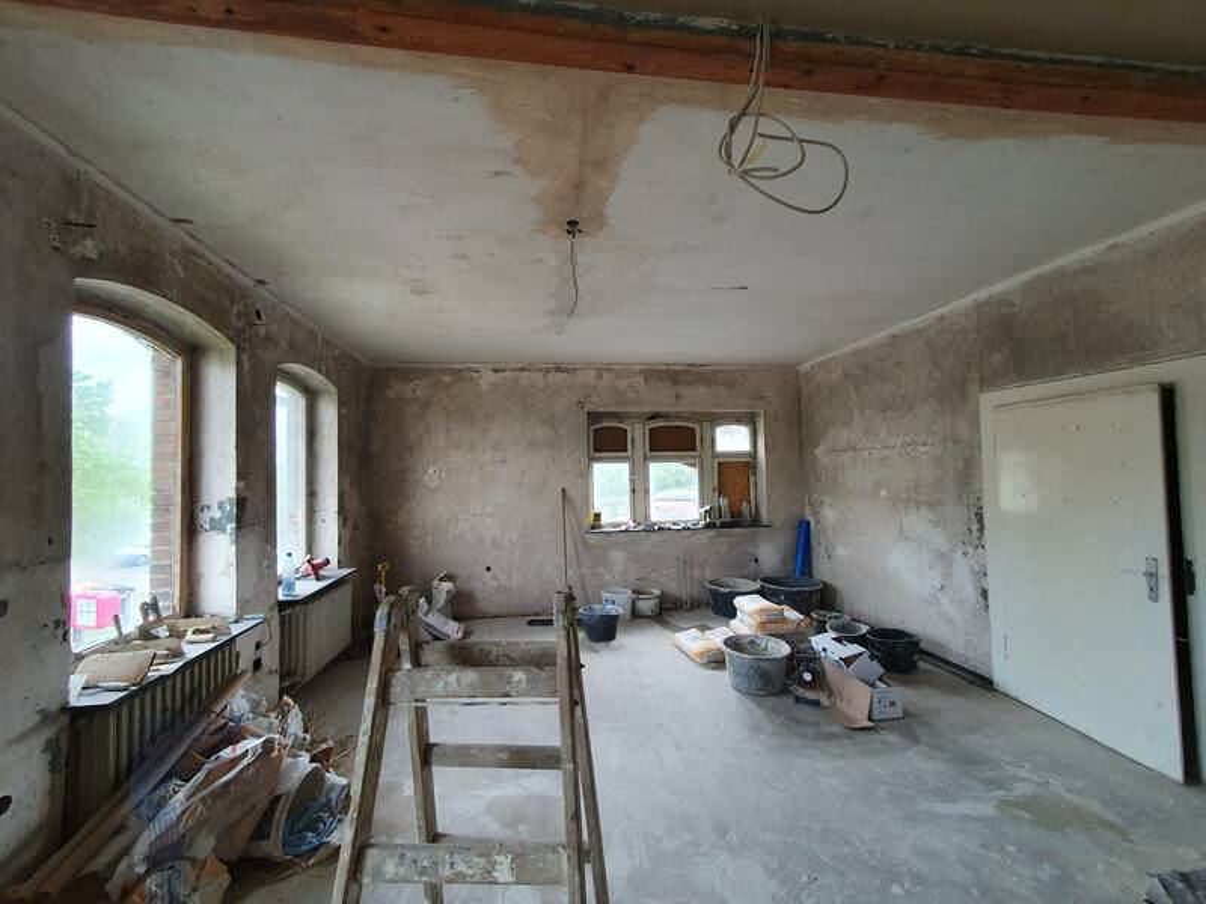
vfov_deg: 89.9
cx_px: 603
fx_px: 453
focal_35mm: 13
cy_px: 452
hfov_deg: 106.2
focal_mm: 1.8
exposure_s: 1/50
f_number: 2.2
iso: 100
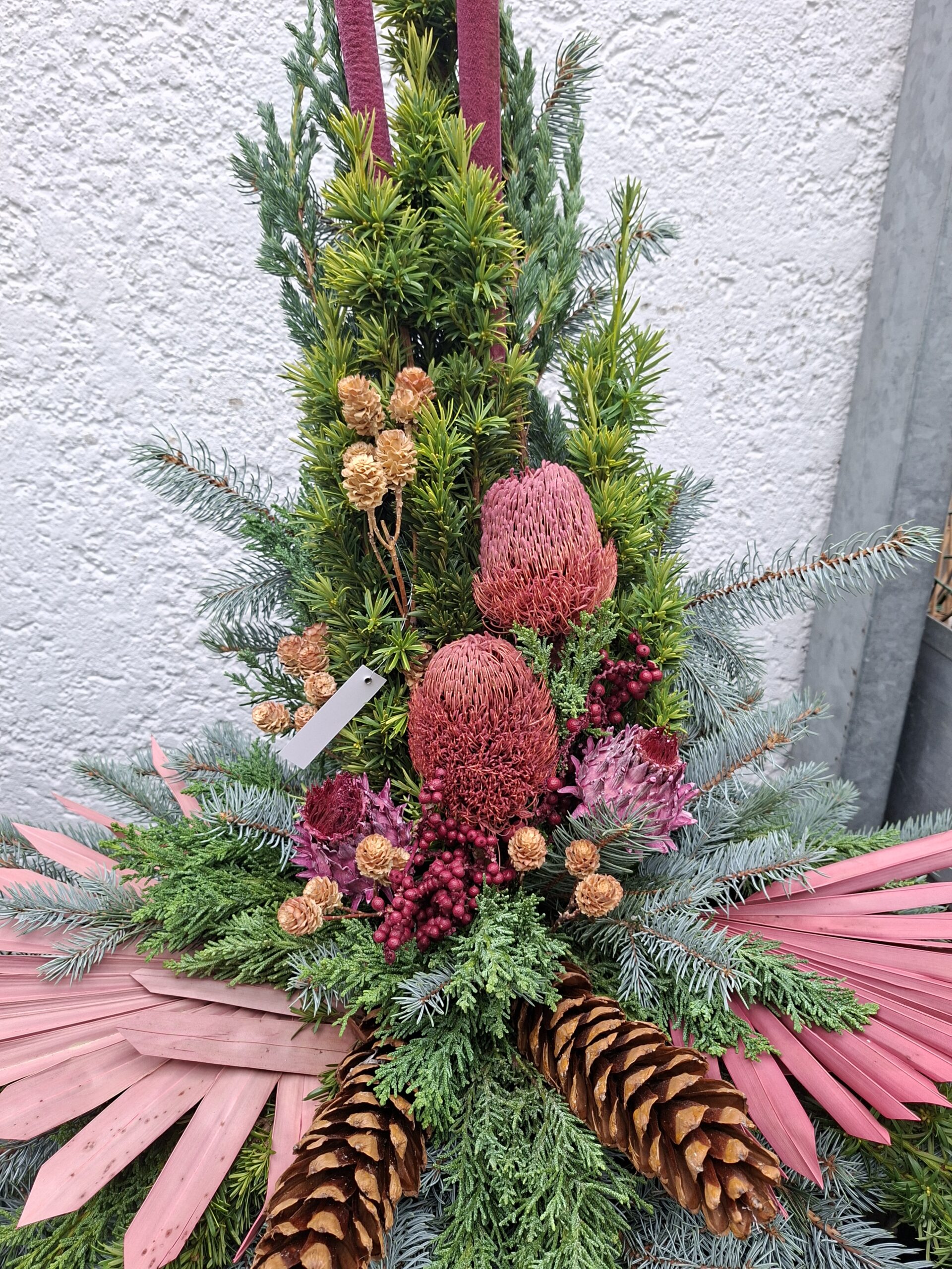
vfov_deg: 73.9
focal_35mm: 23
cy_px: 634
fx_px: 843
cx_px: 476
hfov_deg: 58.9
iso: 64
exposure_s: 1/100
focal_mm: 5.54
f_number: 1.8
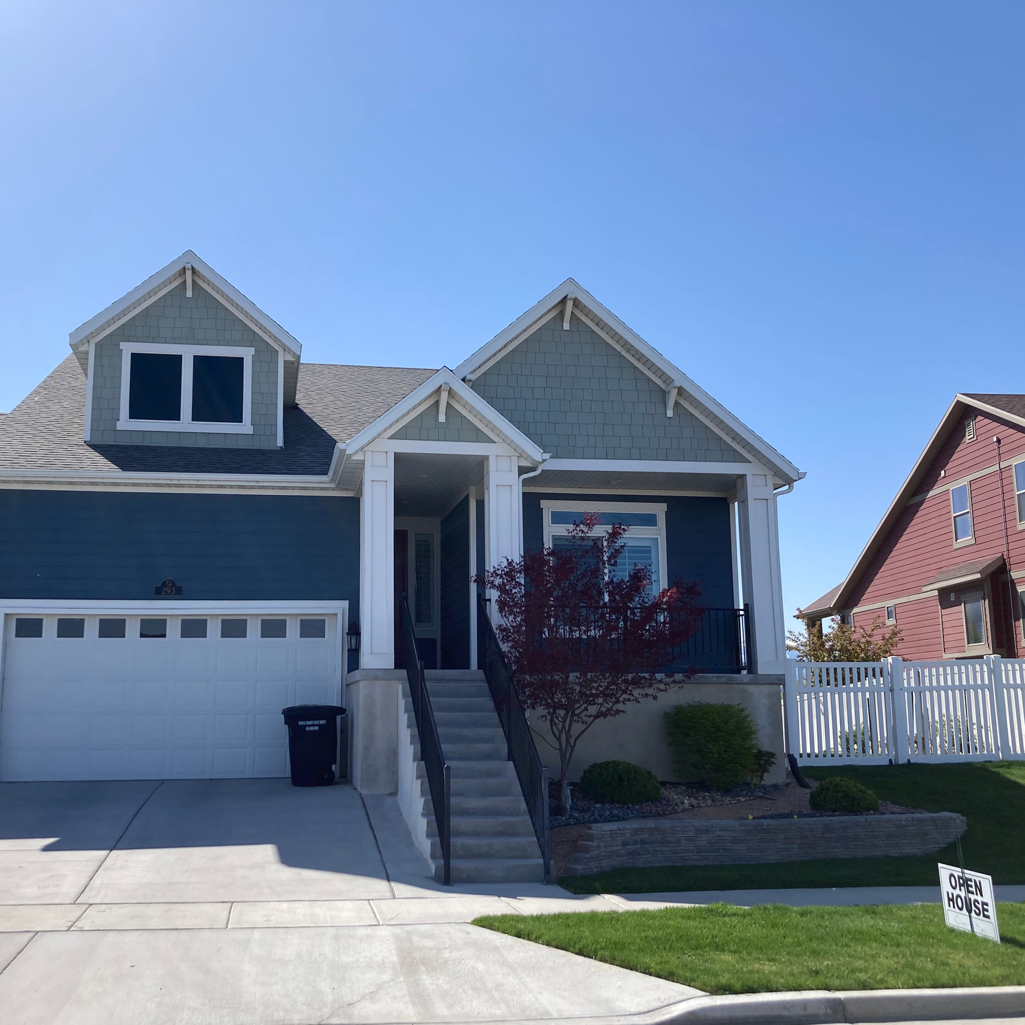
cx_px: 417
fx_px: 1139
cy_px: 524
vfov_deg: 48.4
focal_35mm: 34
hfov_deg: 48.2
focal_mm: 3.99
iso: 20
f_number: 1.8
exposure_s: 1/2404
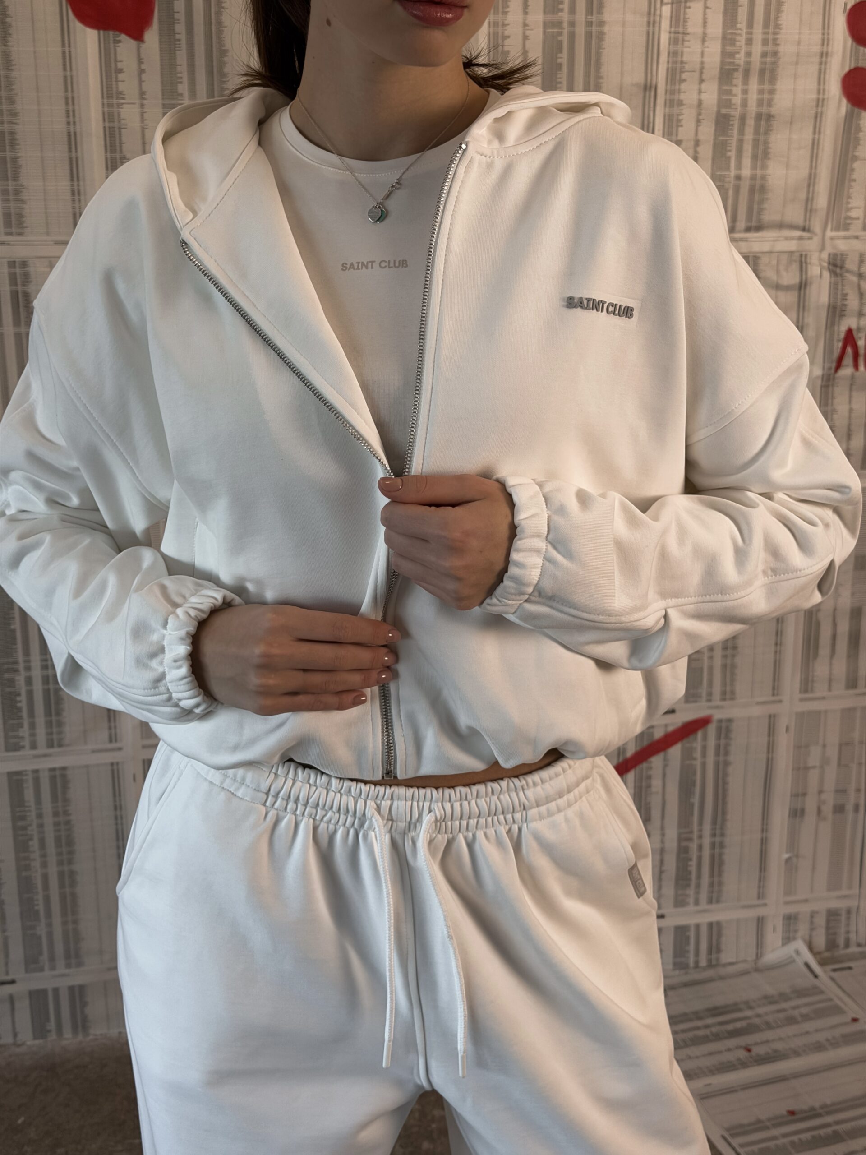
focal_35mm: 48
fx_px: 1601
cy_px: 578
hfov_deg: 30.3
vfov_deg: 39.7
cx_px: 433
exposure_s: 1/180
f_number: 1.8
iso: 50
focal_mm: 6.76
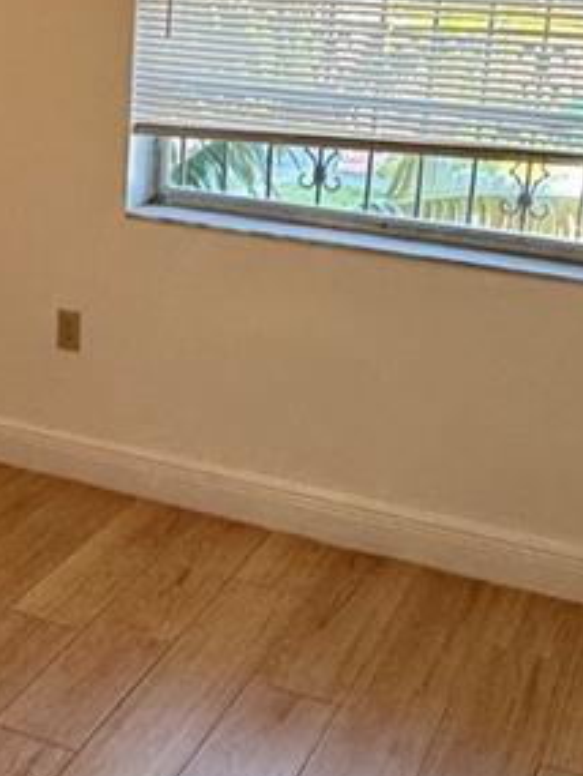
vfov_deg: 32.5
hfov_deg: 24.5
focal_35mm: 59
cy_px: 294
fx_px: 1324
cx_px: 120
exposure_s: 1/120
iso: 200
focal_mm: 2.22
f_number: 2.2
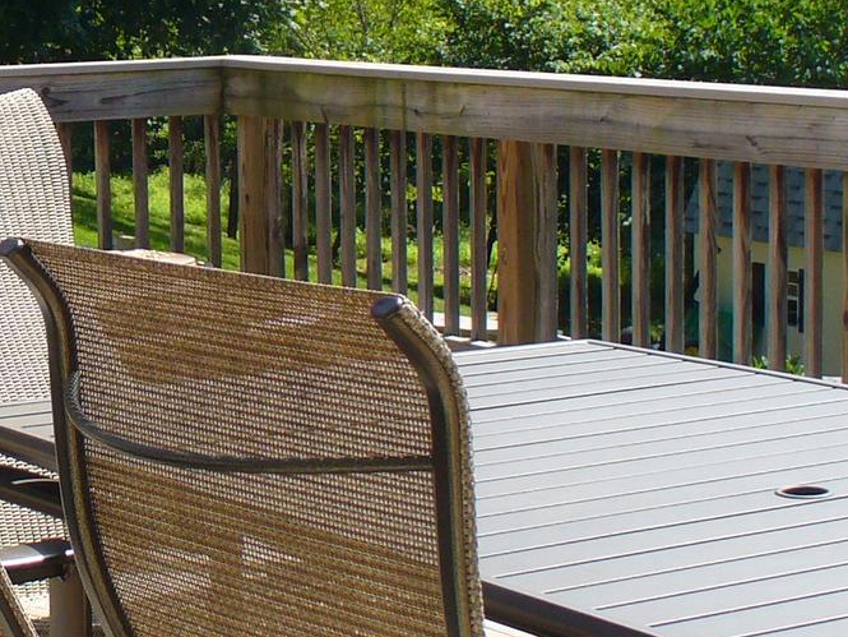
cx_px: 0
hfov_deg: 16.9
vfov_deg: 13.0
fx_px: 2793
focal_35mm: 114
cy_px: 176
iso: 80
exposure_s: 1/200
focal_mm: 6.1
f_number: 5.6
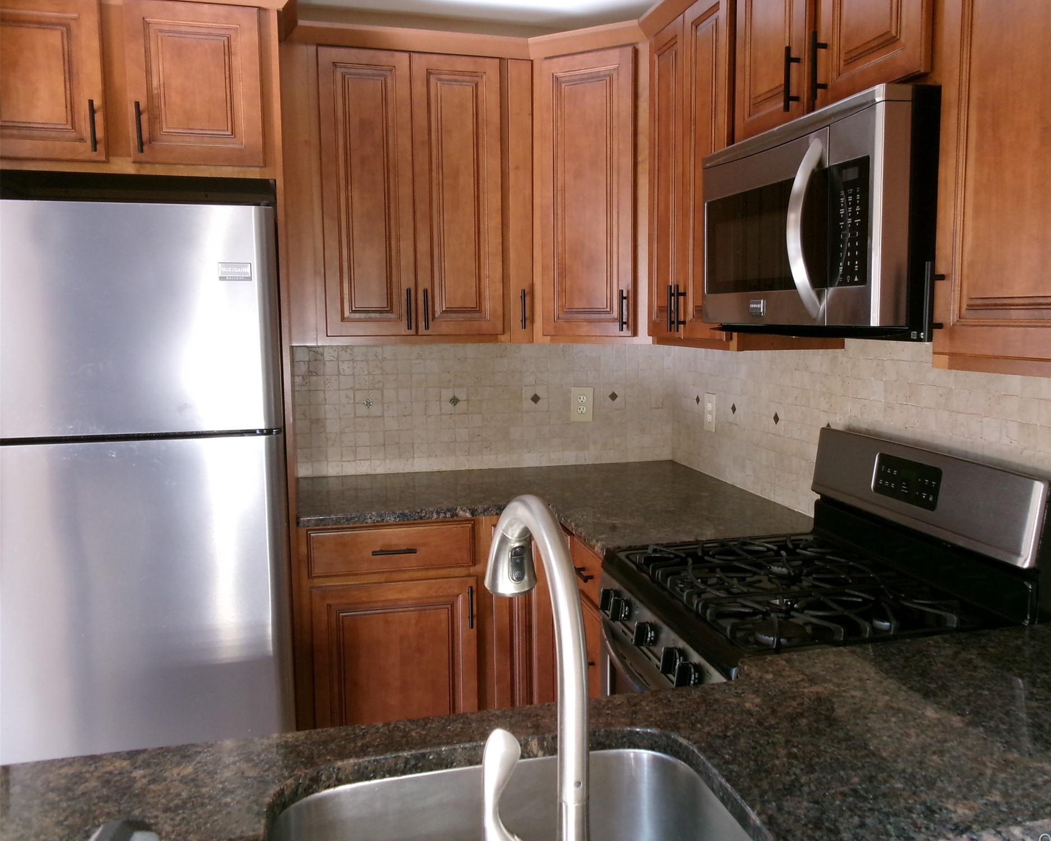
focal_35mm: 30
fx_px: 933
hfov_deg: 58.7
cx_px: 576
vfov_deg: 48.5
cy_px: 421
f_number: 3.9
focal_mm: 5.1
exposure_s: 1/34
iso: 320
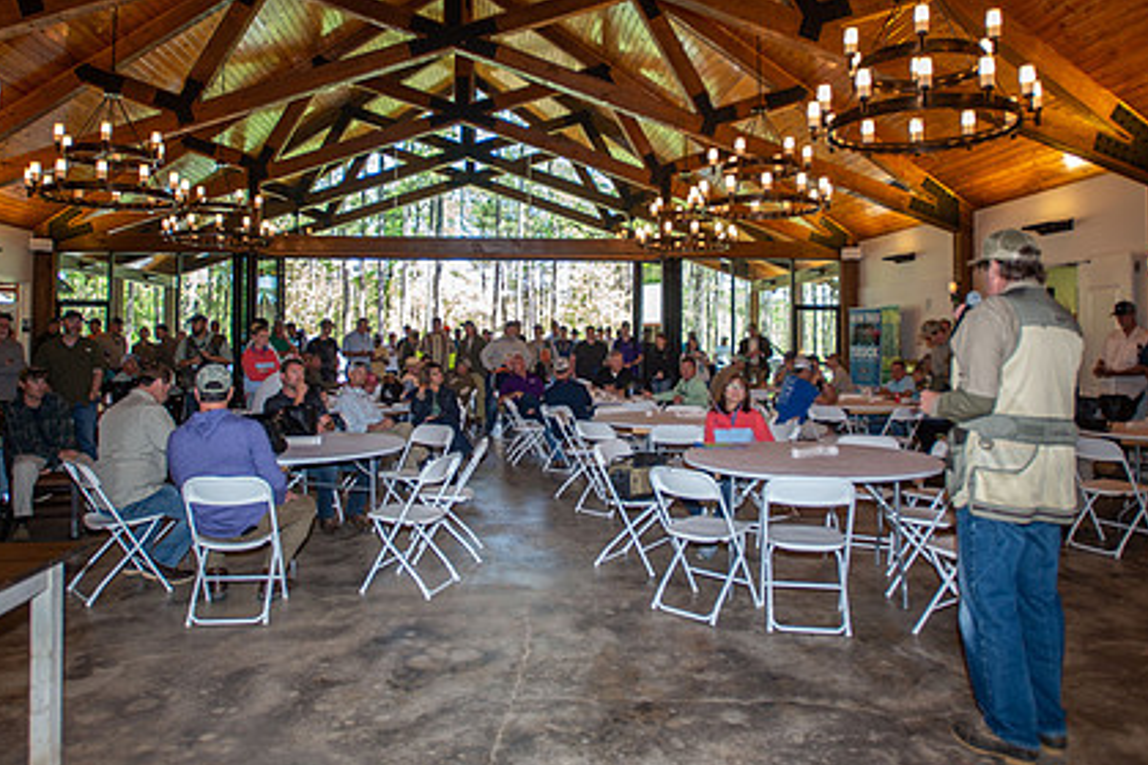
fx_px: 797
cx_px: 581
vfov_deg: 51.1
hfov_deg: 71.5
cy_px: 329
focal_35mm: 25
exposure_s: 1/100
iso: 200
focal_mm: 17
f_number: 3.2
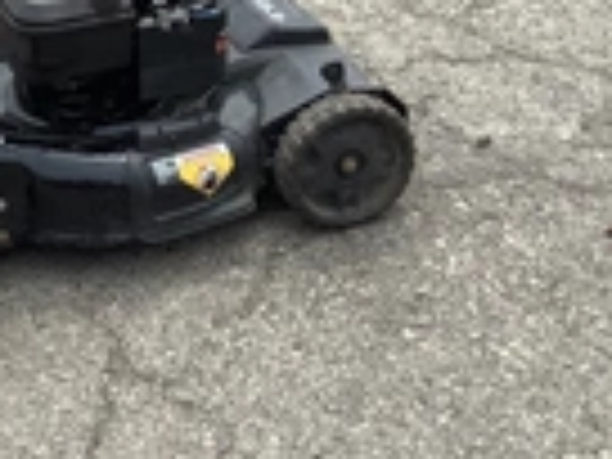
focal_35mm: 91
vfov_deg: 15.8
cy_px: -45
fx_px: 1609
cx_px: -90
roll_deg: +4.5
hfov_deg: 20.4
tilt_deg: -24.3
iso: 25
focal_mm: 3.3
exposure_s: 1/858
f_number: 2.4
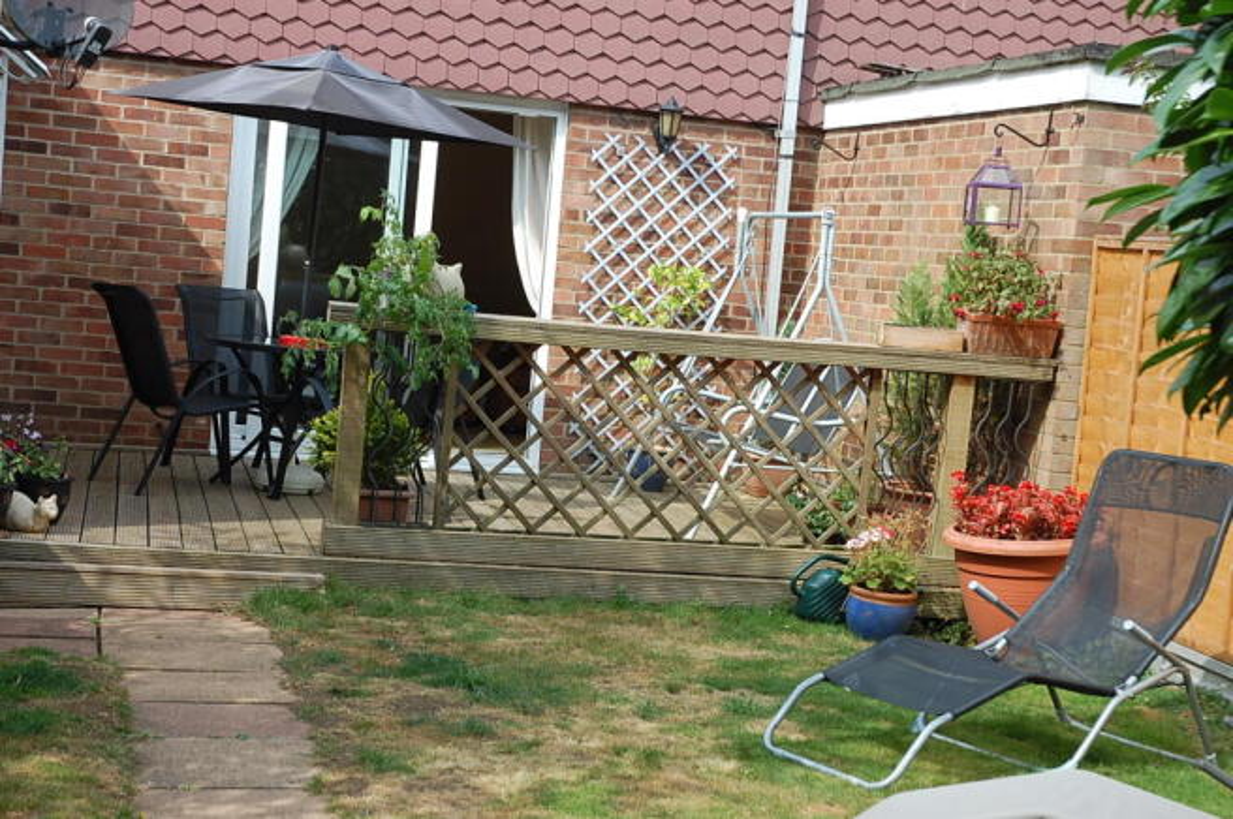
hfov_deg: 33.4
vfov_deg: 22.6
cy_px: 410
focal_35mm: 60
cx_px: 616
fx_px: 2053
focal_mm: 40
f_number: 7.1
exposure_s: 1/200
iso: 200
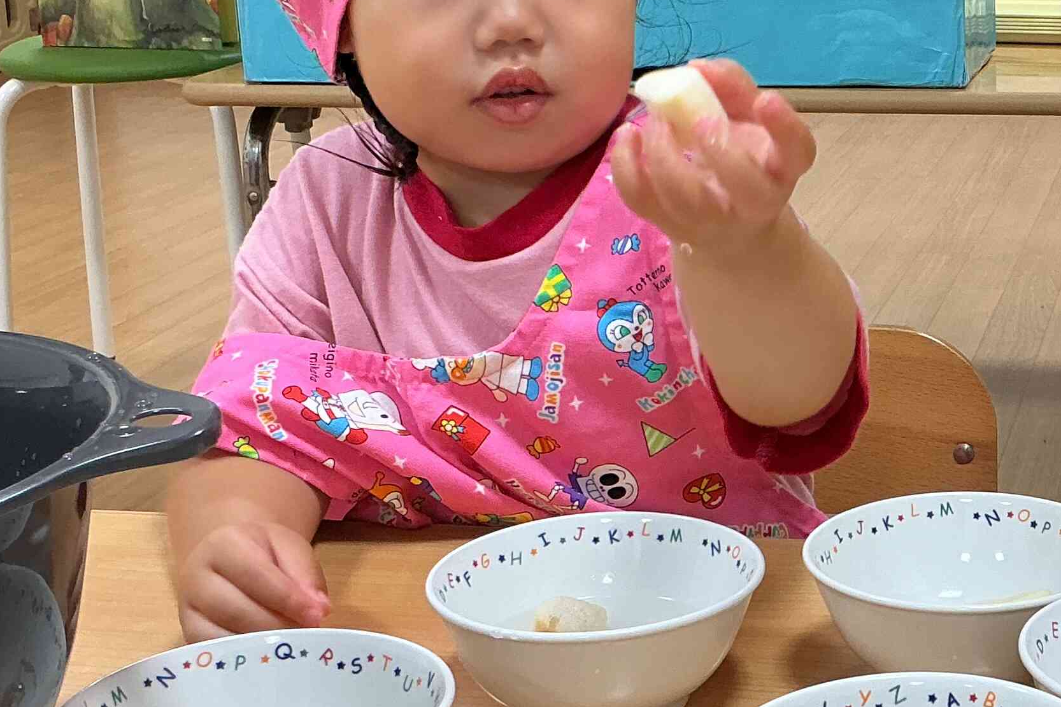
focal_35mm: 73
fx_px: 2152
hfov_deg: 26.9
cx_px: 932
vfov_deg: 18.6
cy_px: 209
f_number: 1.8
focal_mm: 3
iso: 50
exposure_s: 1/60
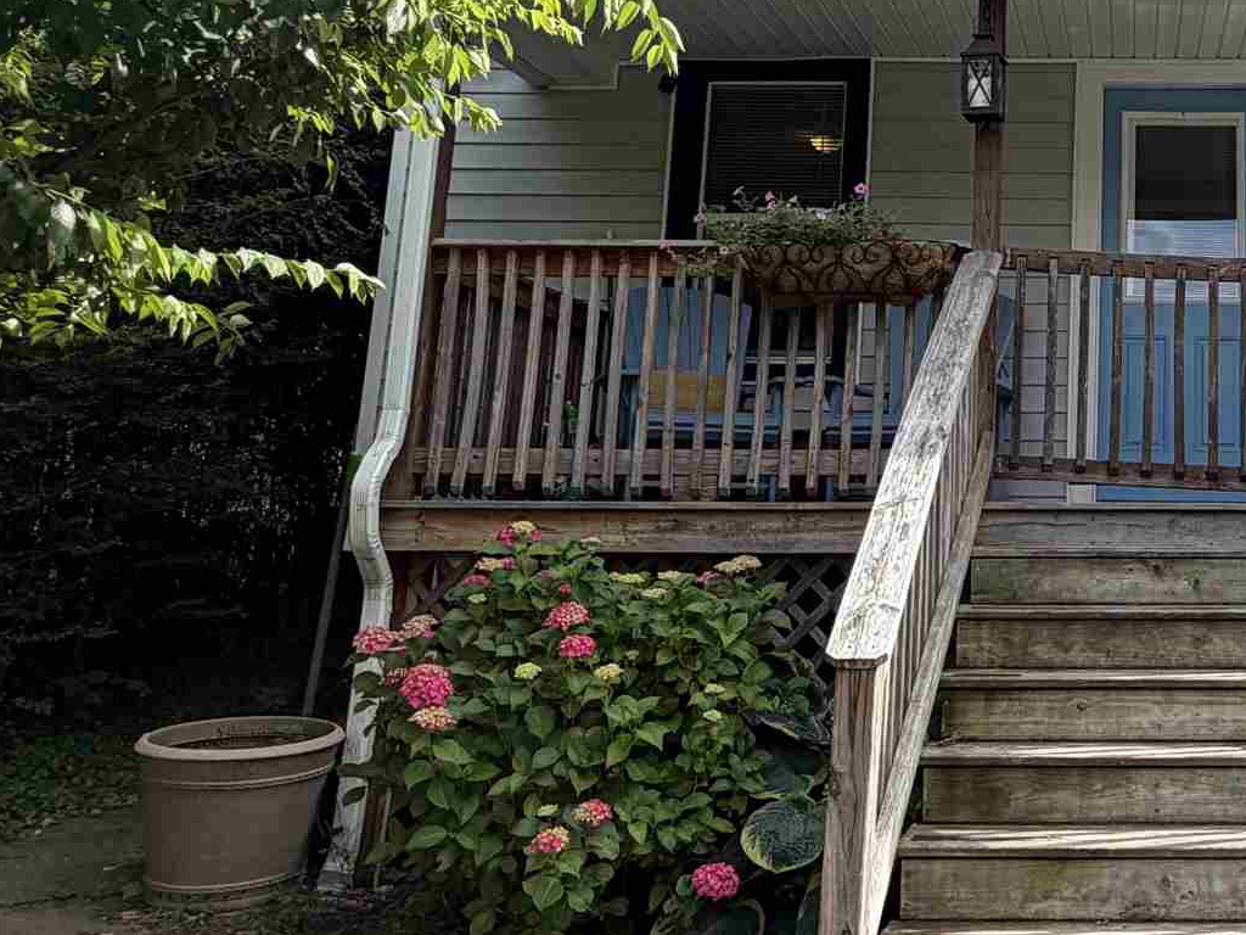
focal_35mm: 42
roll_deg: -0.6
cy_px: 209
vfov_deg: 33.5
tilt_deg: +13.5
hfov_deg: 41.0
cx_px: 1145
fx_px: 1512
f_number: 2.2
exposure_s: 1/502
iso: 50
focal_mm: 2.22
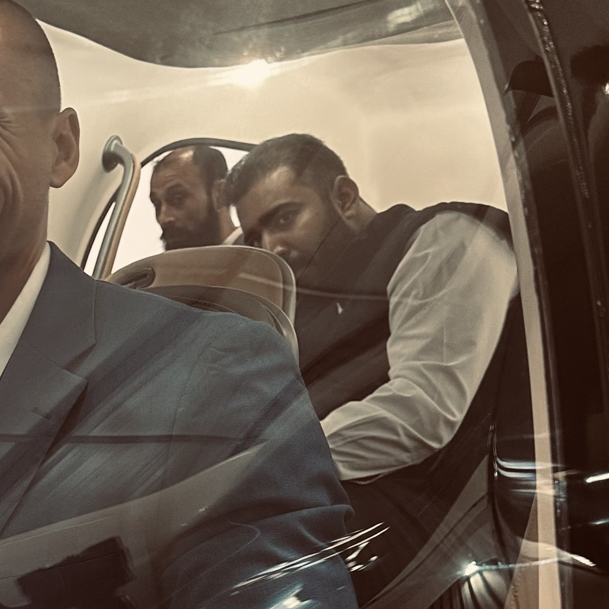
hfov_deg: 22.1
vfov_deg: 22.8
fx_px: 1473
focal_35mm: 74
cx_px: -60
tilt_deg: -8.5
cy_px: 545
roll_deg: +3.8
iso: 160
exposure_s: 1/50
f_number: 1.78
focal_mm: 6.86
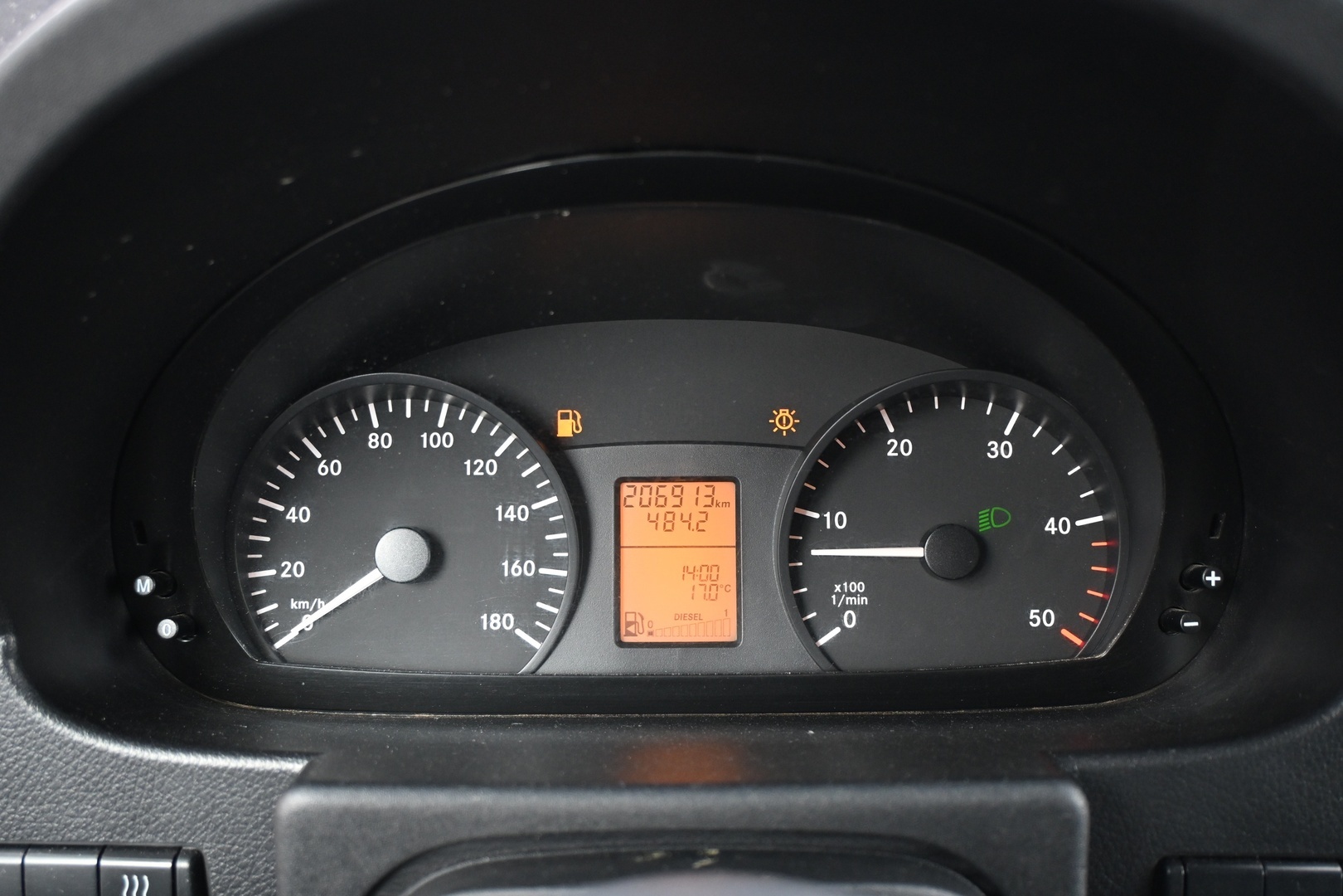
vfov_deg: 36.9
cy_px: 448
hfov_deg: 53.1
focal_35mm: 36
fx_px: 1343
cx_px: 672
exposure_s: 1/125
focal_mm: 24
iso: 1100
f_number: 4.2
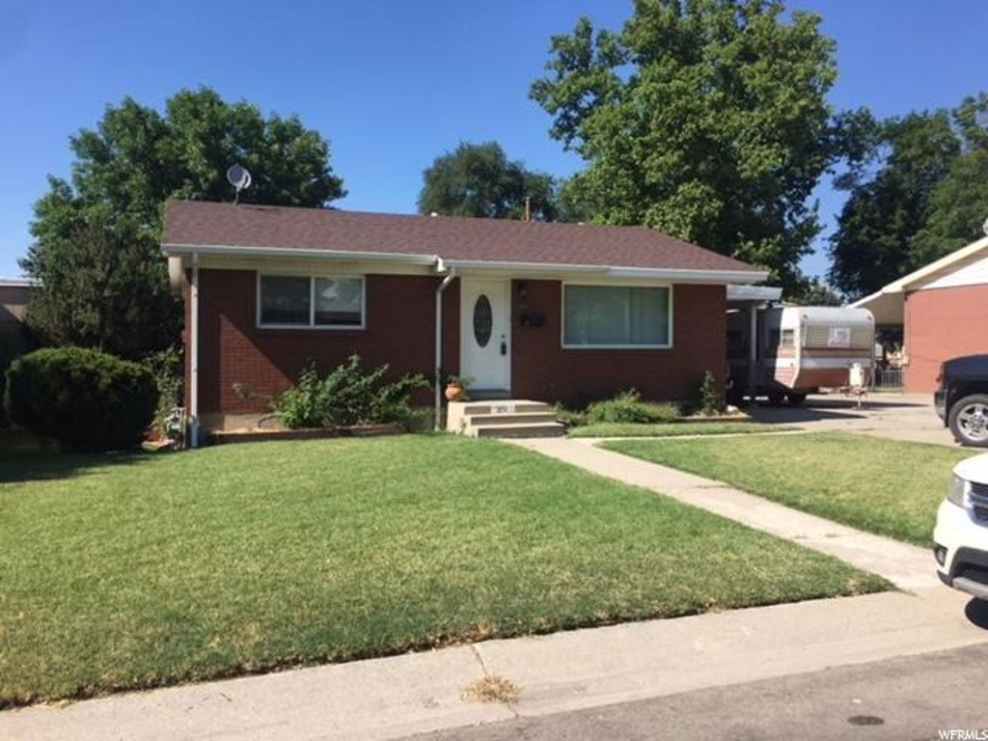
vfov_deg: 48.2
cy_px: 370
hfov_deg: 61.7
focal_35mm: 29
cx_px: 494
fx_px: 828
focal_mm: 4.15
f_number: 2.2
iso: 32
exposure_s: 1/1647
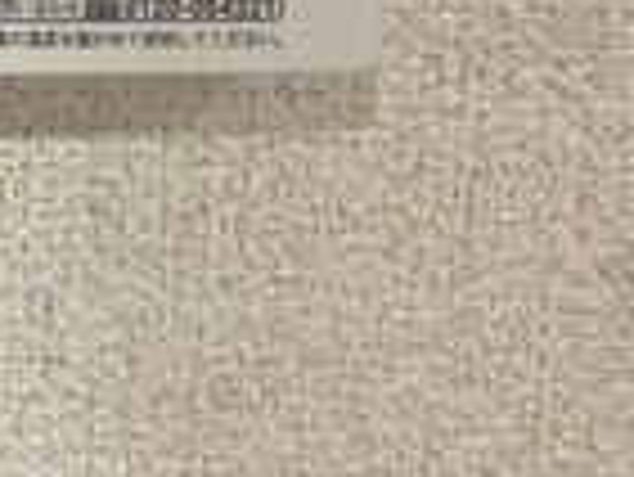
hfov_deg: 18.3
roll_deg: +1.3
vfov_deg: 13.3
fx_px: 1888
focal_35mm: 103
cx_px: -85
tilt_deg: -12.7
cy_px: -297
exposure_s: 1/60
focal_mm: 5.1
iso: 80
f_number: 1.6
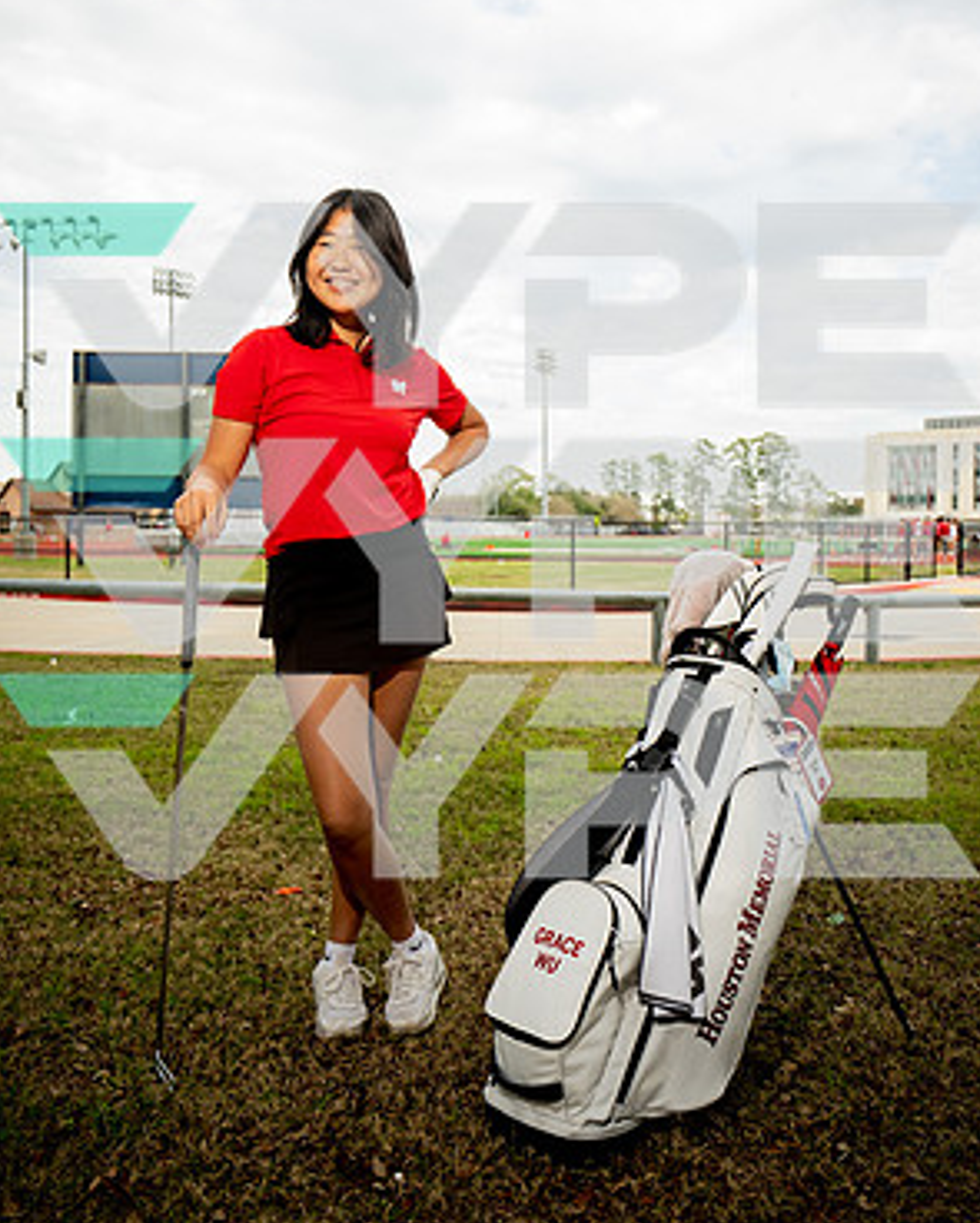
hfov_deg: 47.2
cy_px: 542
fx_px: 1123
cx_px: 493
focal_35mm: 31
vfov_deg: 57.0
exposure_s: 1/500
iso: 250
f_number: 4
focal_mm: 27
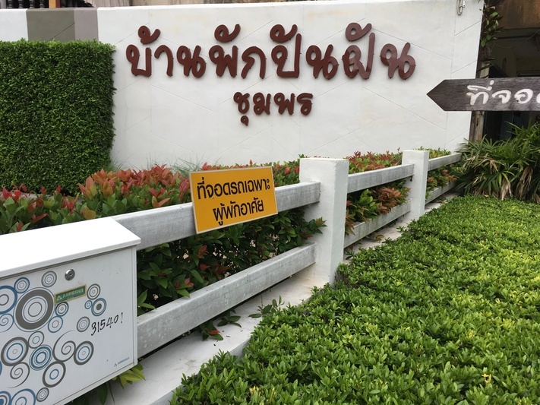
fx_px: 452
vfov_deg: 48.2
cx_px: 270
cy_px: 202
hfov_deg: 61.7
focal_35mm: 29
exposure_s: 1/110
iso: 25
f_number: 2.2
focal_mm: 4.15
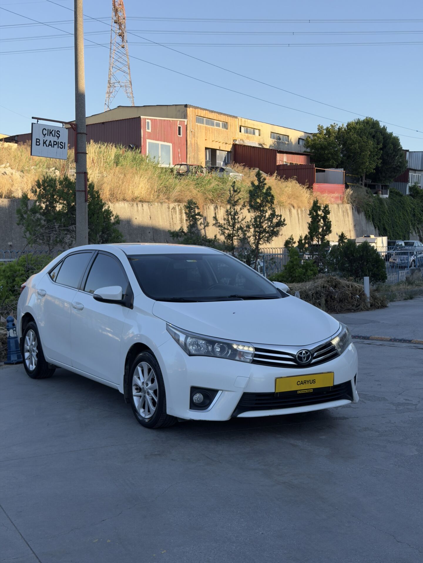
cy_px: 282
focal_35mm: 48
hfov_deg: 30.3
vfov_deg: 39.7
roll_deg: -0.3
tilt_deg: -3.7
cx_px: 212
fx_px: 782
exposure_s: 1/1754
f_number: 1.78
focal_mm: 6.76
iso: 64
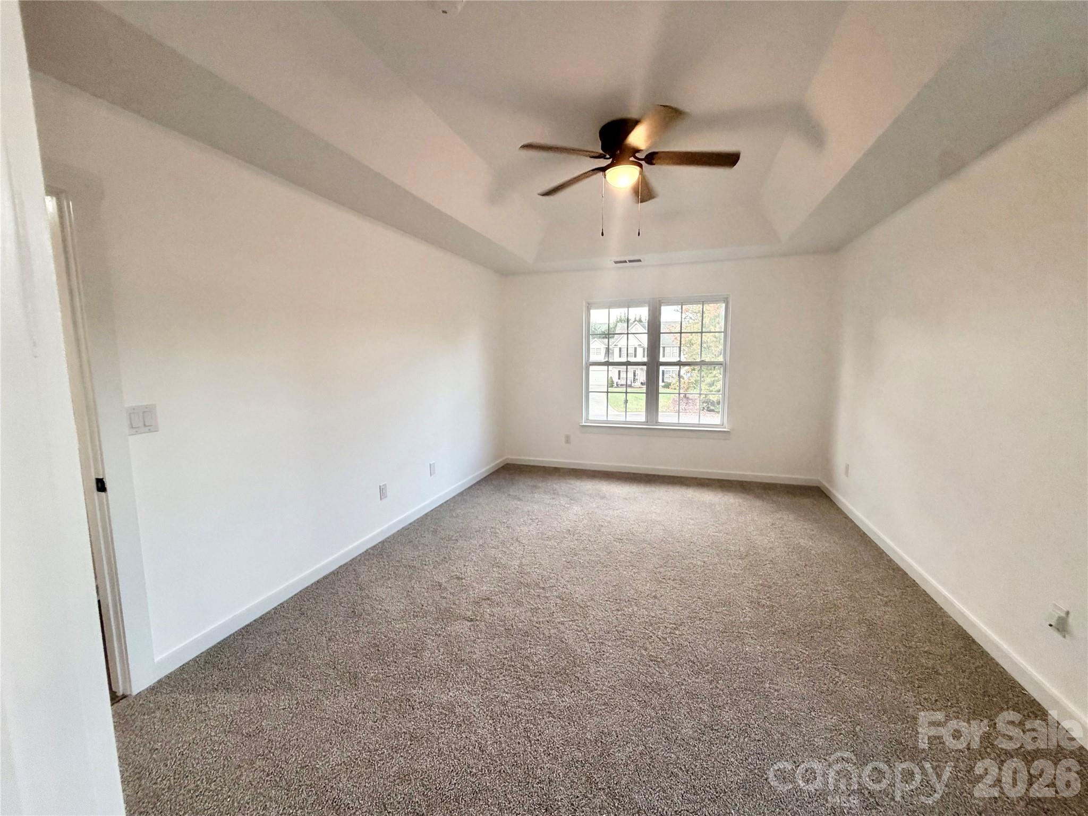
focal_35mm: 14
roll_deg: +0.7
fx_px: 440
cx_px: 544
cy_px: 408
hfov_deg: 102.1
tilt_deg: -6.7
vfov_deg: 85.7
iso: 200
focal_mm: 2.22
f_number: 2.2
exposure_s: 1/60
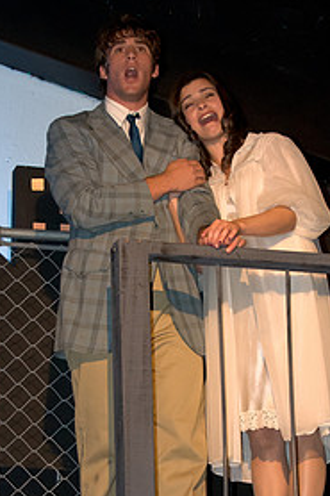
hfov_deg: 8.1
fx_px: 2340
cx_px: 156
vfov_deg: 12.1
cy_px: 344
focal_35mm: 170
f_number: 2.8
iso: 3200
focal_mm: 70
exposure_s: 1/100
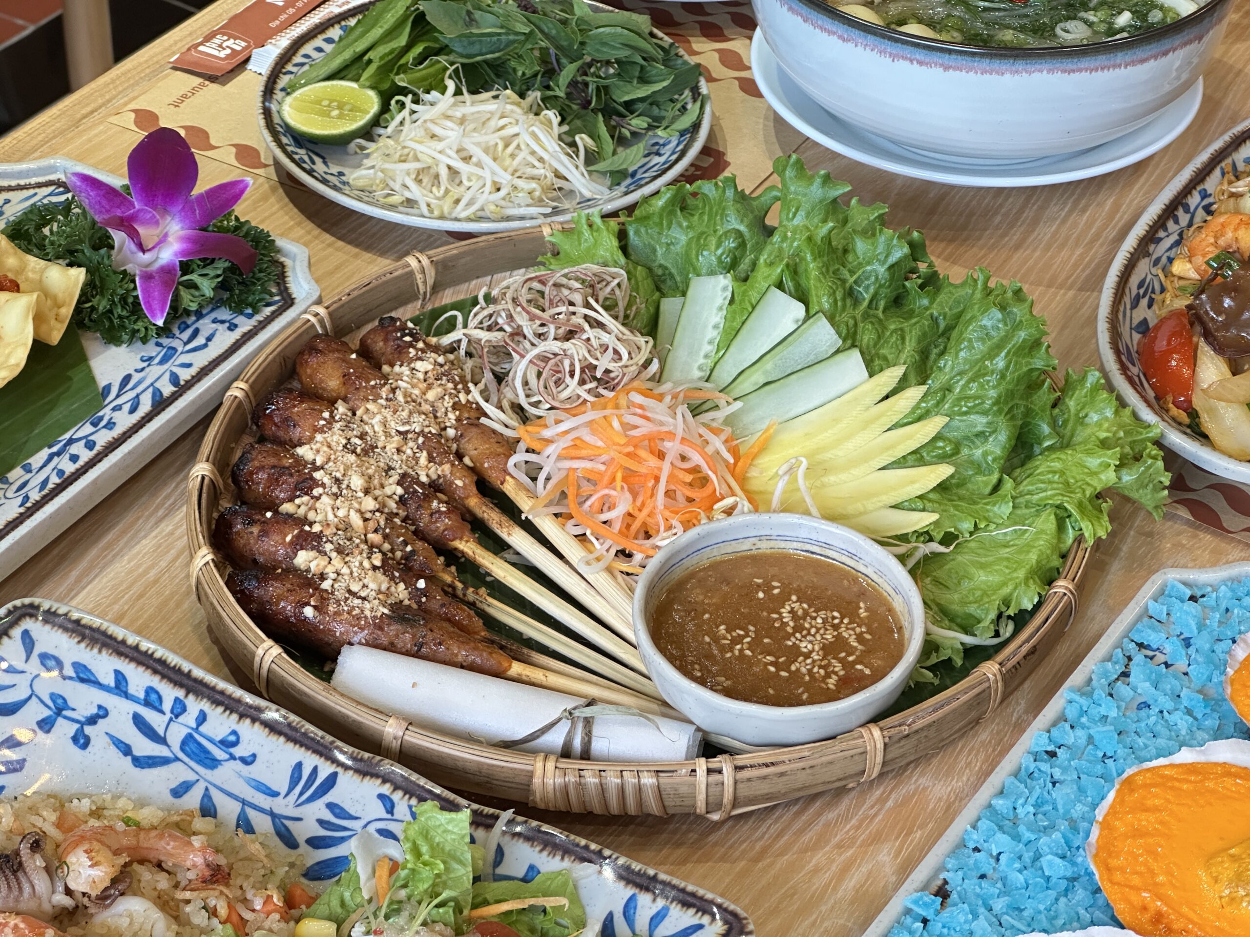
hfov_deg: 25.3
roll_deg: -1.7
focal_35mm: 77
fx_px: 2781
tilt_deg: -37.0
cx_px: 625
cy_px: 468
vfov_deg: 19.1
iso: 250
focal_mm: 9
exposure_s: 1/50
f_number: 2.8
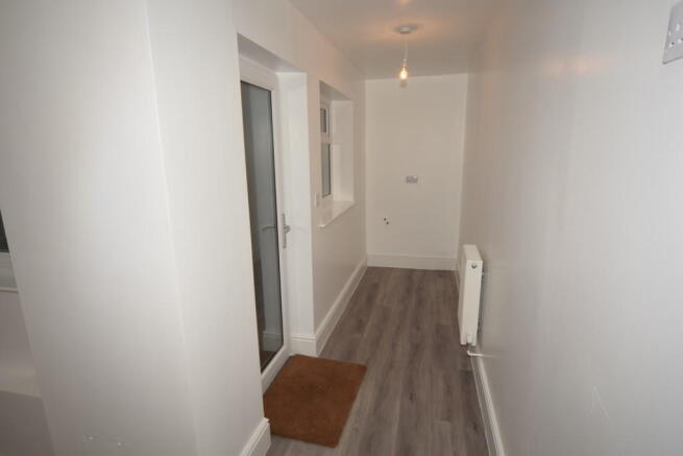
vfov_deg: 67.4
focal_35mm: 18
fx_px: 342
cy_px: 228
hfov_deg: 90.0
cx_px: 342
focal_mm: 12
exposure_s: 1/60
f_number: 4.5
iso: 100
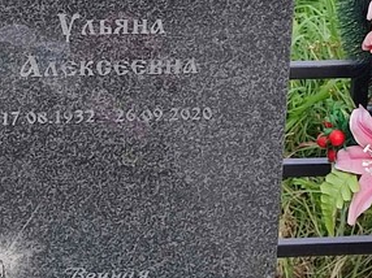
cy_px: -21
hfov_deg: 27.0
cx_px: 49
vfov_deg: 20.1
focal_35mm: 70
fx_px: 752
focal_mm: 6.04
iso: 50
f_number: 1.9
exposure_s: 1/183
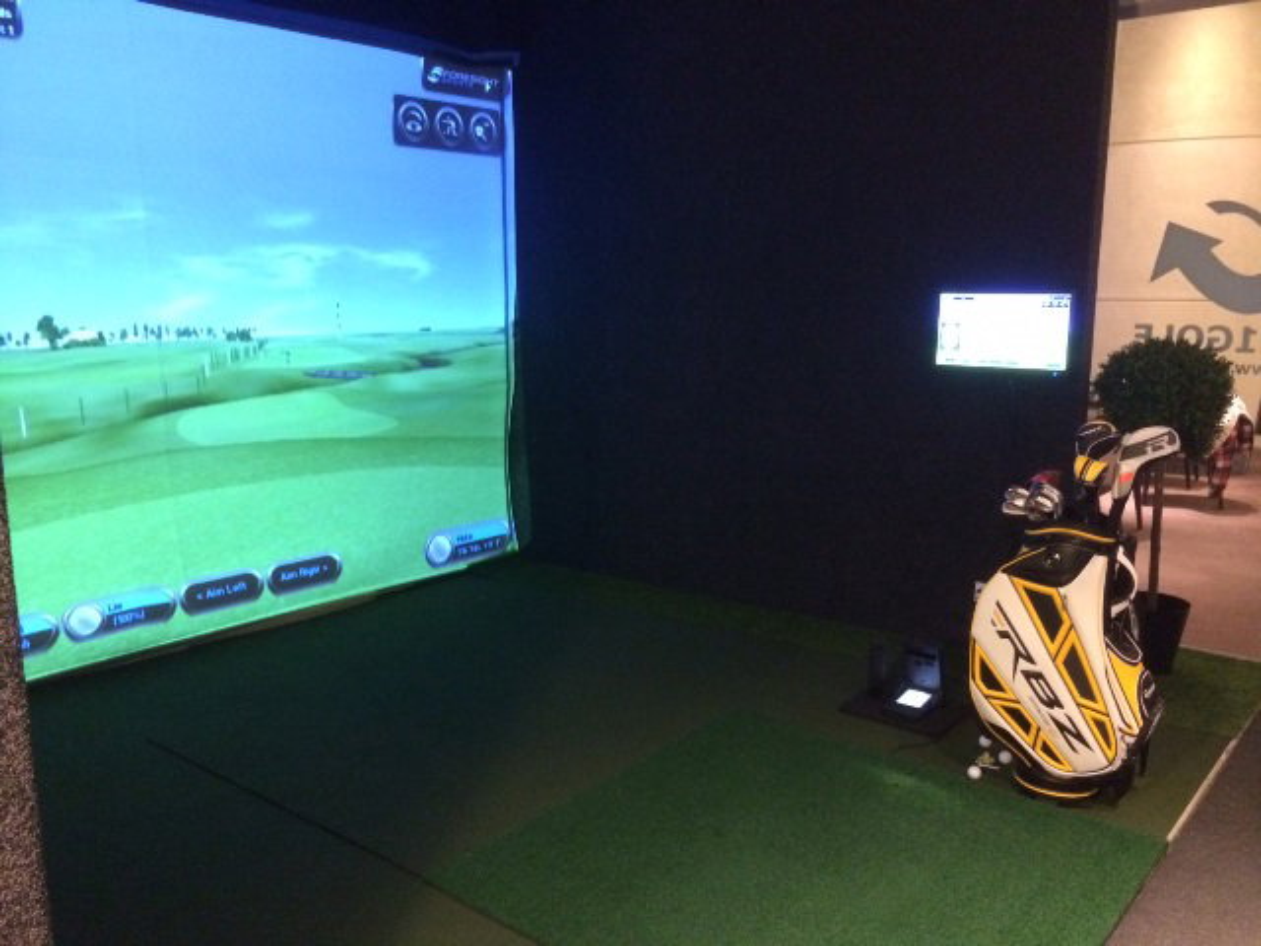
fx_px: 1093
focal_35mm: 30
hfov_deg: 60.0
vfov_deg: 46.8
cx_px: 630
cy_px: 473
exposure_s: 1/15
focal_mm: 4.12
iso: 500
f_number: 2.2
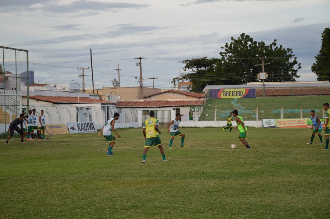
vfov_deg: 16.2
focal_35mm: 84
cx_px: 165
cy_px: 110
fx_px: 769
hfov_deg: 24.2
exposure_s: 1/125
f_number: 5.6
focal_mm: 56
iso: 100
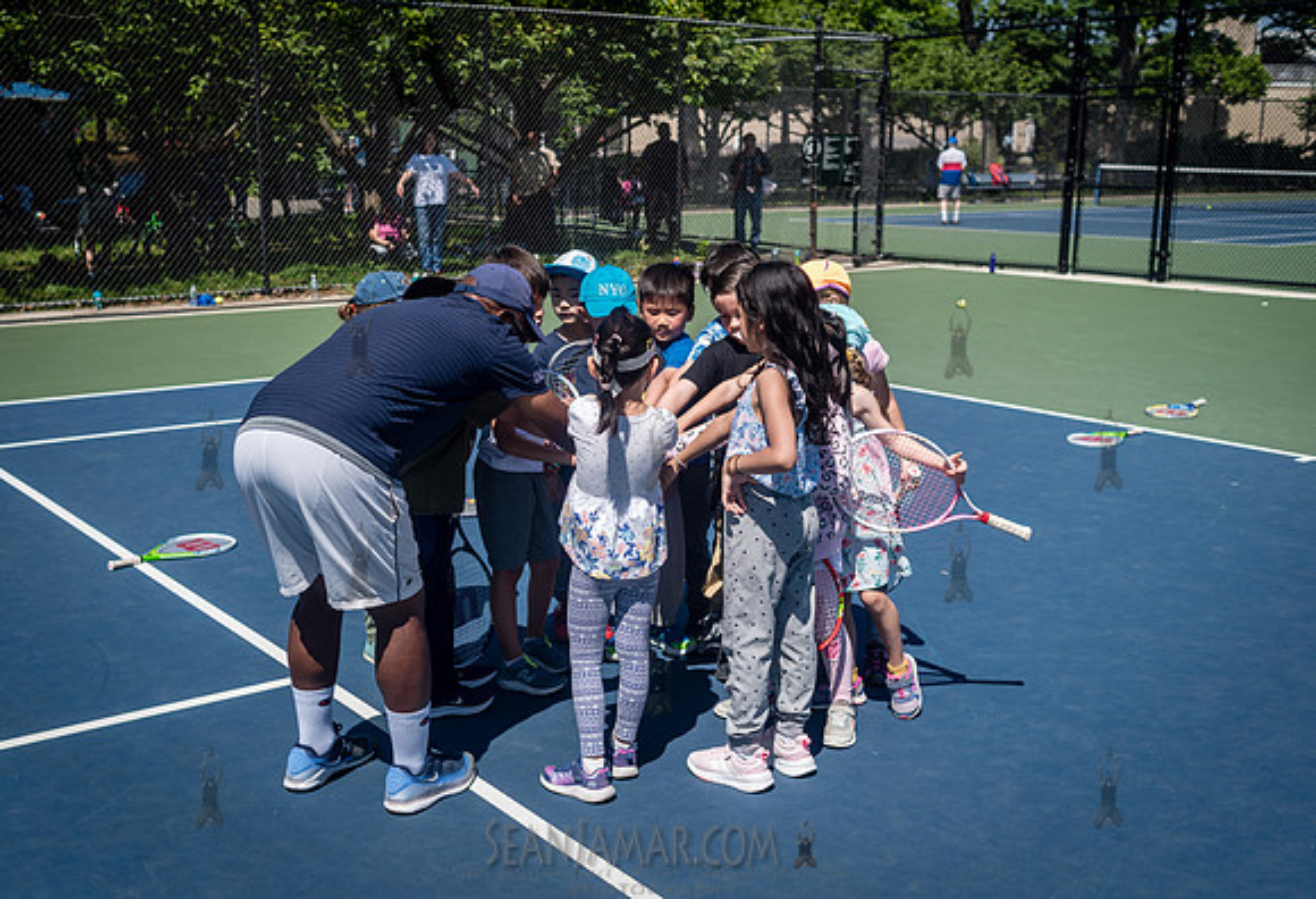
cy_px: 421
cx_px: 583
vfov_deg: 34.3
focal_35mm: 40
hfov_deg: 48.5
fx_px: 1456
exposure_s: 1/2500
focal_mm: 35
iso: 200
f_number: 4
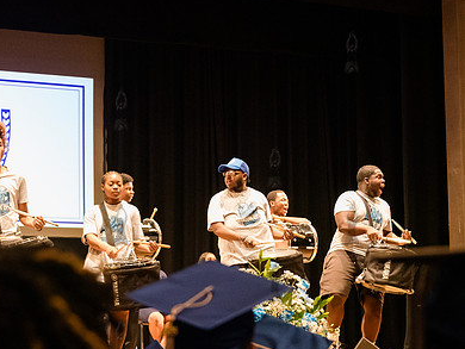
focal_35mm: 86
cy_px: 225
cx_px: 121
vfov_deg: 17.2
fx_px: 1156
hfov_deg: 22.5
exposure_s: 1/160
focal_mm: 60
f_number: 3.5
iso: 8000
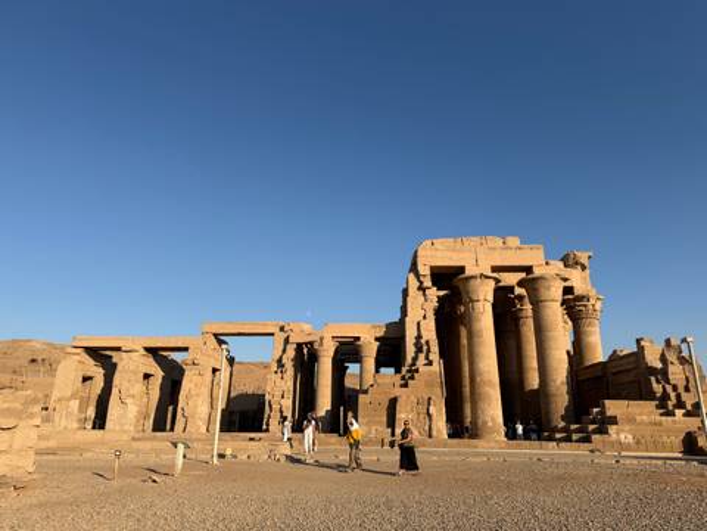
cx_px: 354
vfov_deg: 56.8
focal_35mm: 24
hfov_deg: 71.6
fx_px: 490
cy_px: 266
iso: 80
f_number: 1.78
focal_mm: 6.76
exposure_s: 1/4673
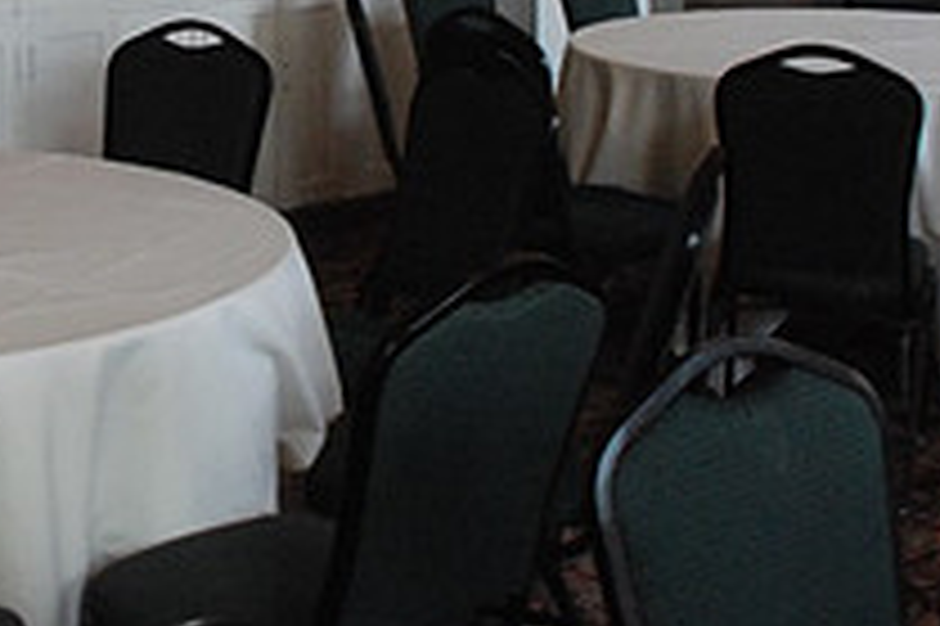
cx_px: 117
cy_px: -65
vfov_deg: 17.5
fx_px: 1957
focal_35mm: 75
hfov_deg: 26.2
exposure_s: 1/125
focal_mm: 18
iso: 1600
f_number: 4.5
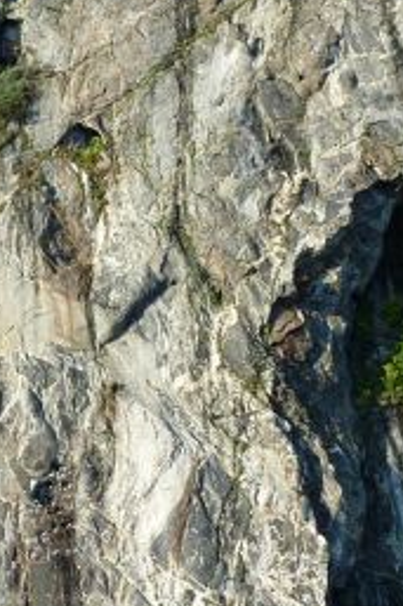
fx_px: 1580
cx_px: -113
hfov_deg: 14.0
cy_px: 332
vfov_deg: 21.7
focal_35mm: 94
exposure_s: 1/400
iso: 80
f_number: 4
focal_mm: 4.7
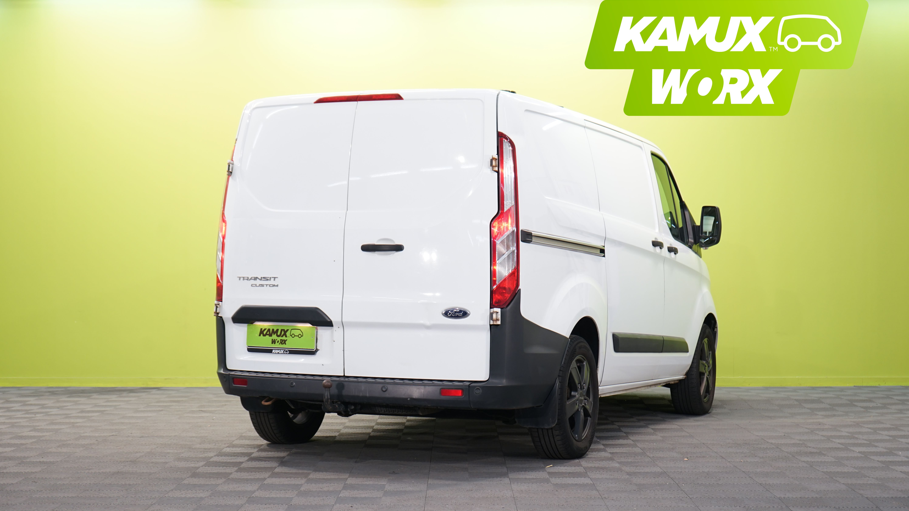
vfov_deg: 20.7
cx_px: 452
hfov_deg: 36.0
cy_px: 271
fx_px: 1398
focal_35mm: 58
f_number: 5
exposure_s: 1/25
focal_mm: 55
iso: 400
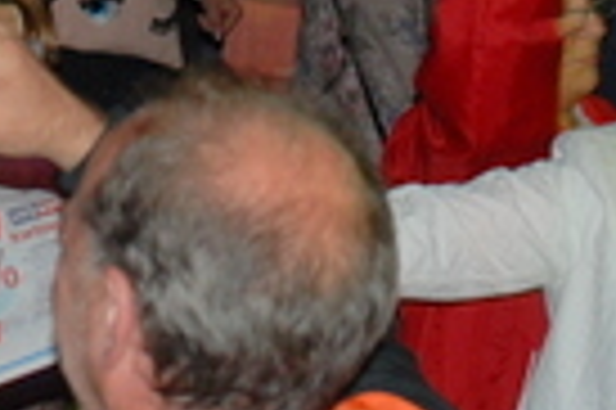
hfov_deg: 8.1
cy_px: -257
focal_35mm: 253
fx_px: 4324
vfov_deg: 5.4
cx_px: 297
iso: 320
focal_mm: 32
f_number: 4.2
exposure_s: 1/60
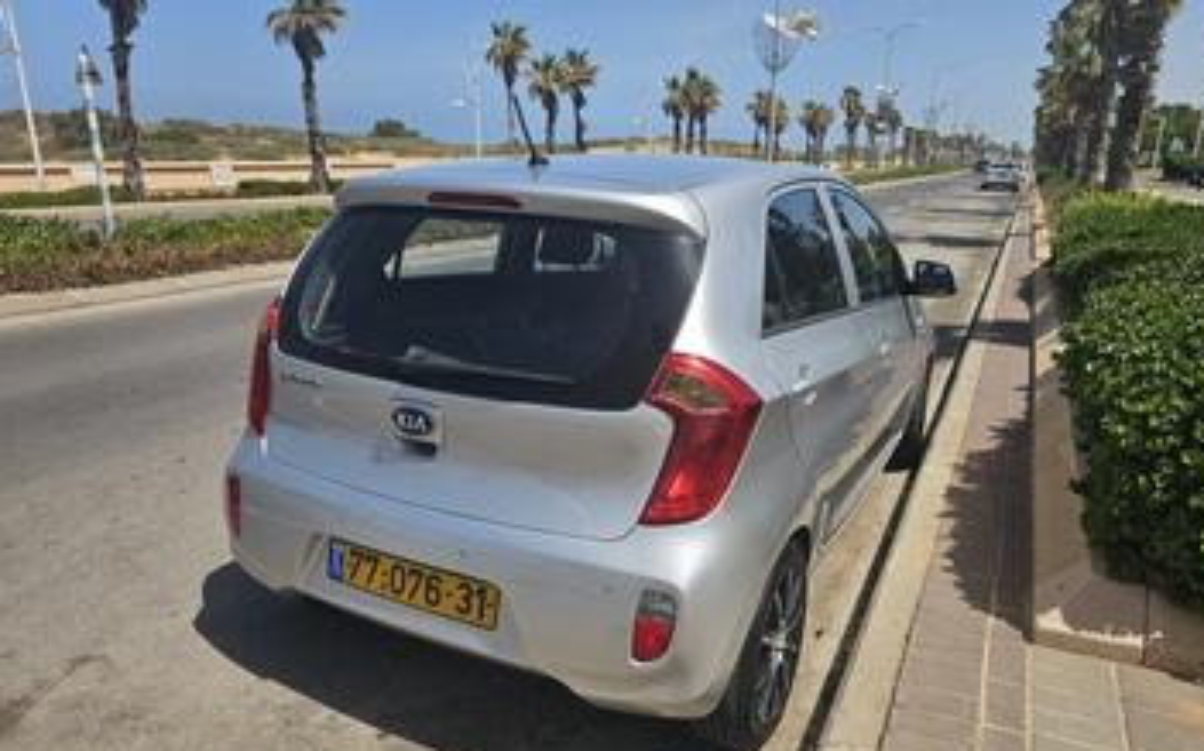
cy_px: 408
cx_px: 611
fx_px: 820
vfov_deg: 49.2
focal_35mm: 25
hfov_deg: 72.6
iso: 10
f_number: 1.7
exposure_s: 1/892
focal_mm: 6.3
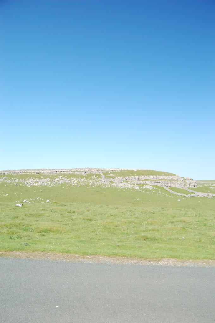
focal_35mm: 27
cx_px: 108
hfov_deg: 47.8
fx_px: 242
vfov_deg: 67.4
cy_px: 162
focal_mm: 18
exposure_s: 1/125
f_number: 5.6
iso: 200
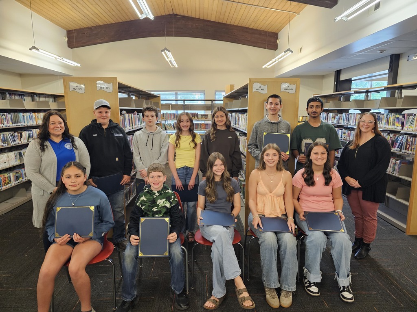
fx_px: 277
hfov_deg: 73.9
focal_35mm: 23
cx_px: 208
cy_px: 156
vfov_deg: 58.9
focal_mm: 6.3
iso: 800
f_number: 1.7
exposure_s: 1/170
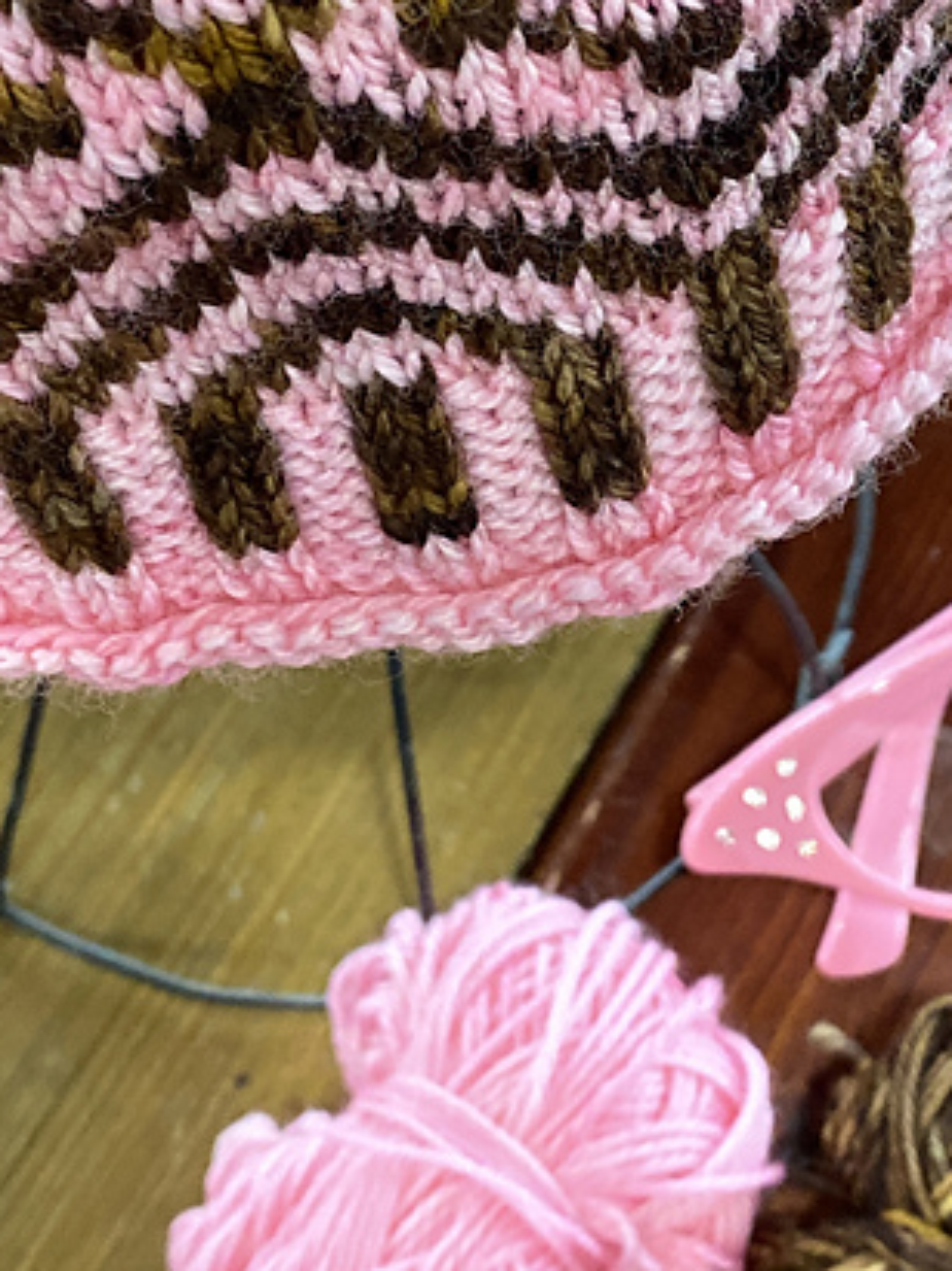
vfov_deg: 23.8
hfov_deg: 18.2
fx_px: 2972
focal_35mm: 81
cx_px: 621
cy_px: 291
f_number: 1.8
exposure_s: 1/60
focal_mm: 4.25
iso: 250
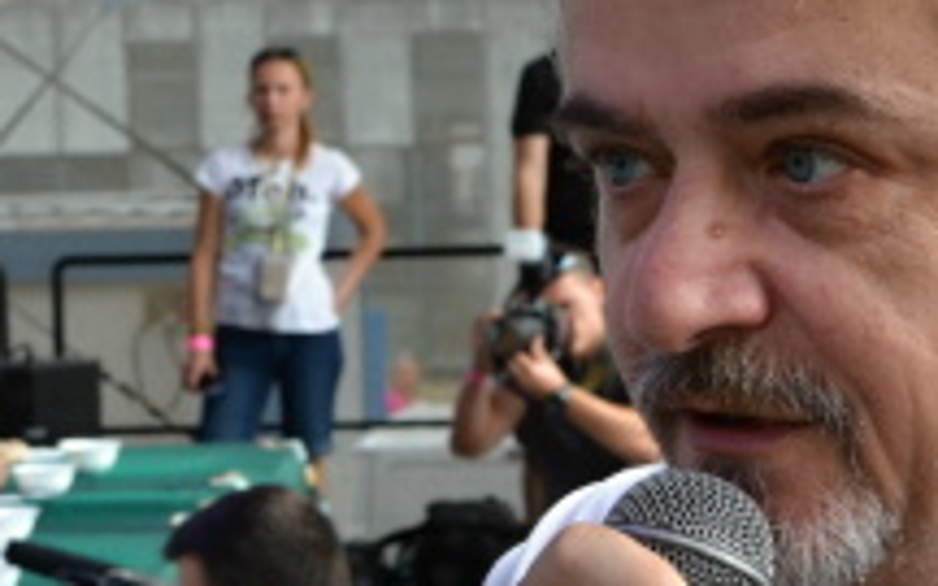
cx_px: 195
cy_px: 471
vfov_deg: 7.4
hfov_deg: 11.7
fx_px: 4542
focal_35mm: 178
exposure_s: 1/200
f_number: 8
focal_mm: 35
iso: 400
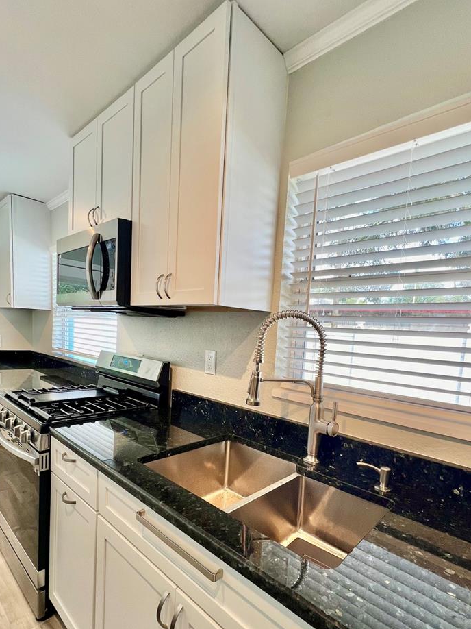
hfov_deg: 74.6
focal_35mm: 17
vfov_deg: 90.2
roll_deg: -2.9
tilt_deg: -6.0
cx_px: 249
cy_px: 367
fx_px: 309
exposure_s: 1/120
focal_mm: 1.57
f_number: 1.8
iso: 64
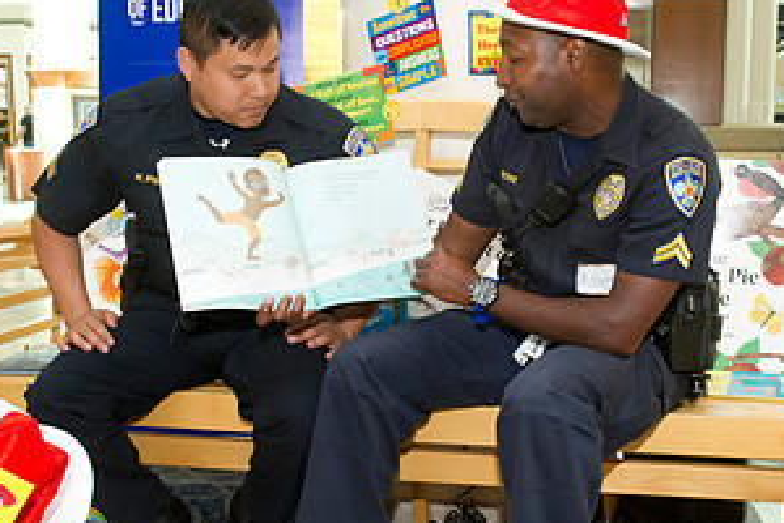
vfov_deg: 24.1
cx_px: 447
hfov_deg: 35.6
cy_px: 356
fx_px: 1219
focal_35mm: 56
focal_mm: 29
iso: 1250
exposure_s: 1/250
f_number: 6.3
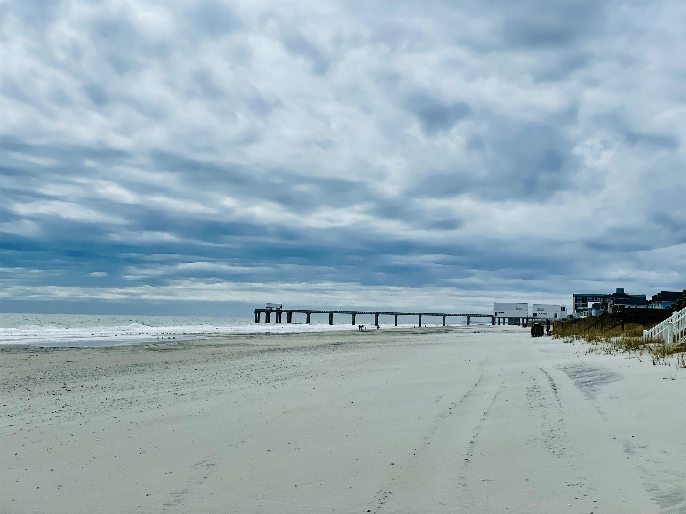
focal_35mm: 52
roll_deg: -1.2
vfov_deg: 28.0
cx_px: 343
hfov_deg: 36.8
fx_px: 1031
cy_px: 257
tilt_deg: +3.6
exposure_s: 1/7937
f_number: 2
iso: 25
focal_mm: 6
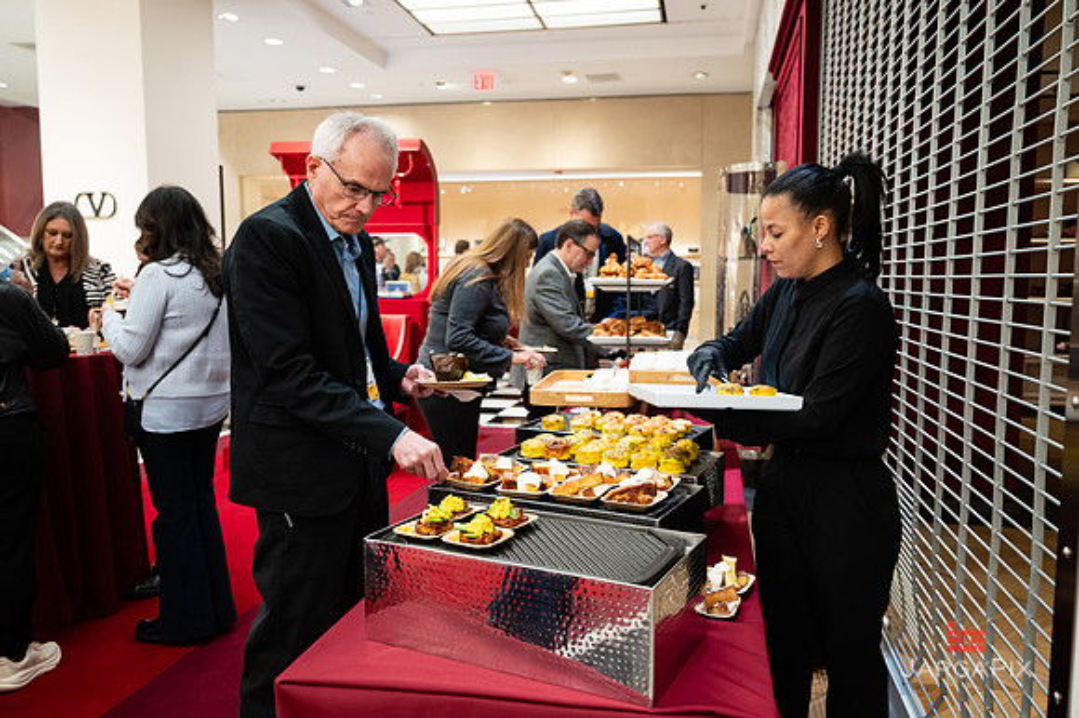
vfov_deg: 48.6
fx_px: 795
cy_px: 344
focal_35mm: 27
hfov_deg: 68.3
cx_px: 562
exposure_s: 1/160
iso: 1600
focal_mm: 24
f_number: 3.2
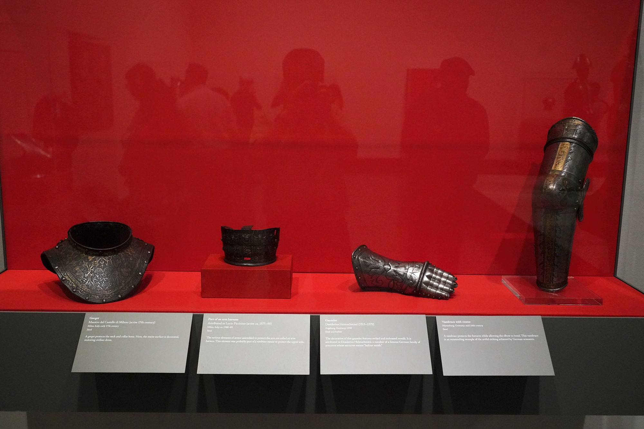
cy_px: 214
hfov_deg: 53.1
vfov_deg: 36.9
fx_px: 644
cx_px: 322
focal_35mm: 36
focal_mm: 36
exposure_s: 1/100
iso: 8000
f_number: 5.6
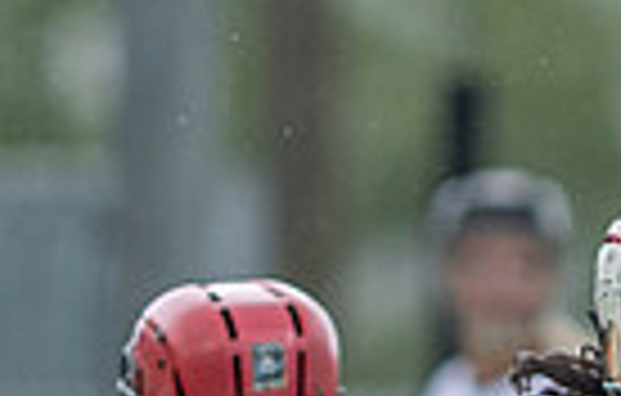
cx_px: 493
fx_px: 46077
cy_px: 796
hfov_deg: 0.8
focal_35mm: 2707
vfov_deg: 0.5
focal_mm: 300
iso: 140
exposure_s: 1/1000
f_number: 2.8
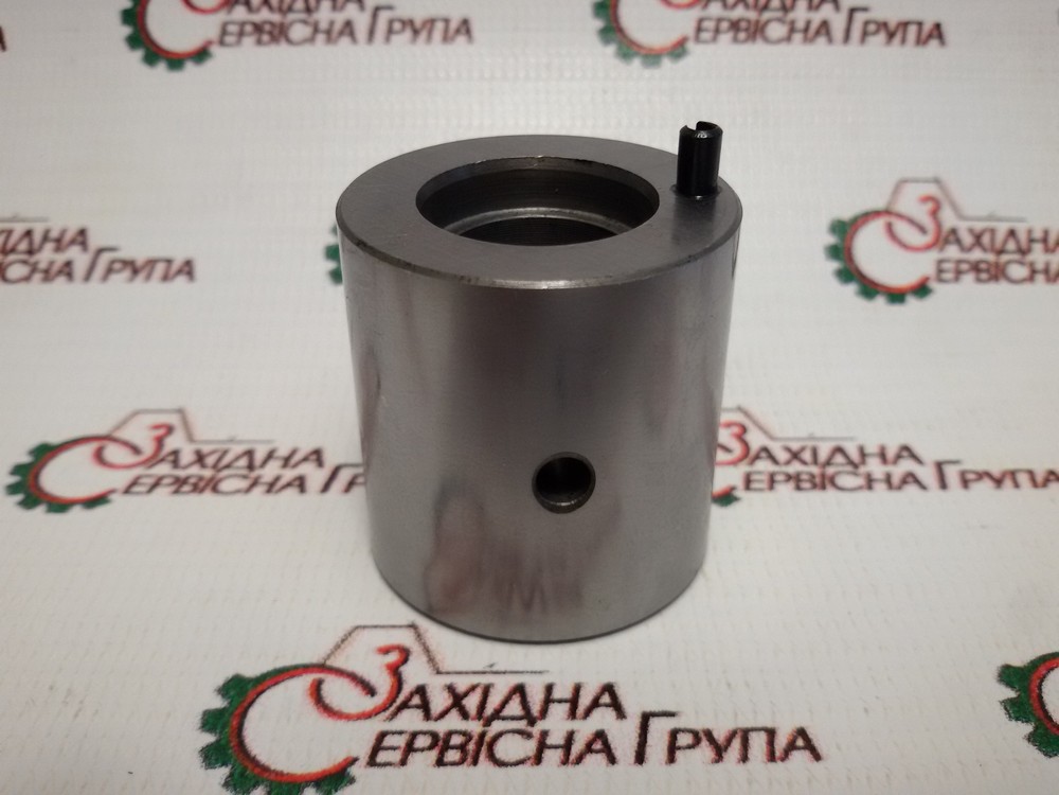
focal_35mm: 31
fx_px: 948
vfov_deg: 45.4
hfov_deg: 58.4
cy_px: 398
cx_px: 530
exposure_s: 1/100
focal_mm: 2.93
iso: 80
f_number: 2.4
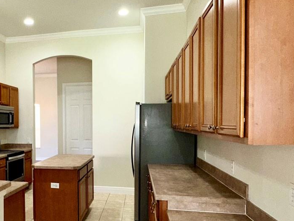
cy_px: 134
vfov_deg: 43.9
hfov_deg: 54.0
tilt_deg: -2.3
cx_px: 71
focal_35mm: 32
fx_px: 272
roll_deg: +0.3
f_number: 2.2
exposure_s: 1/60
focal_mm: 2.22
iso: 100
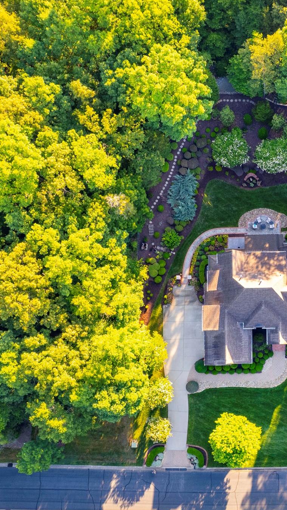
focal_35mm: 35
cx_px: 254
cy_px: 256
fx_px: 474
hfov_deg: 32.2
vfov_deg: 56.6
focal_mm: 8.38
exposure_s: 1/160
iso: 100
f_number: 2.8
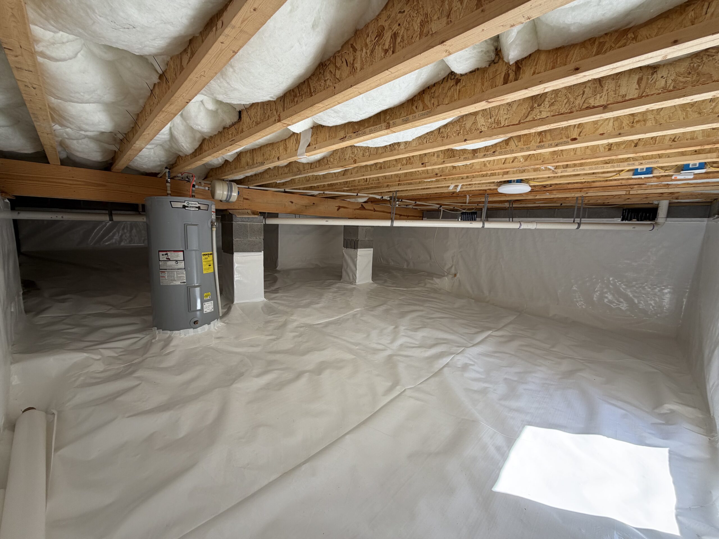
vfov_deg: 85.7
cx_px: 360
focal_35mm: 14
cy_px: 270
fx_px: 291
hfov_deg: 102.1
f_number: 2.2
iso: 40
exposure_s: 1/135
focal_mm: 2.22
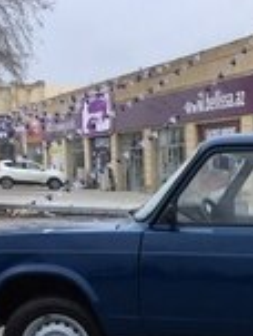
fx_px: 922
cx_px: 326
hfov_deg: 14.9
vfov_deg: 19.4
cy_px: 405
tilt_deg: -11.7
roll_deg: -1.1
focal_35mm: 95
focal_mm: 4.15
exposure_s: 1/100
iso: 50
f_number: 2.2
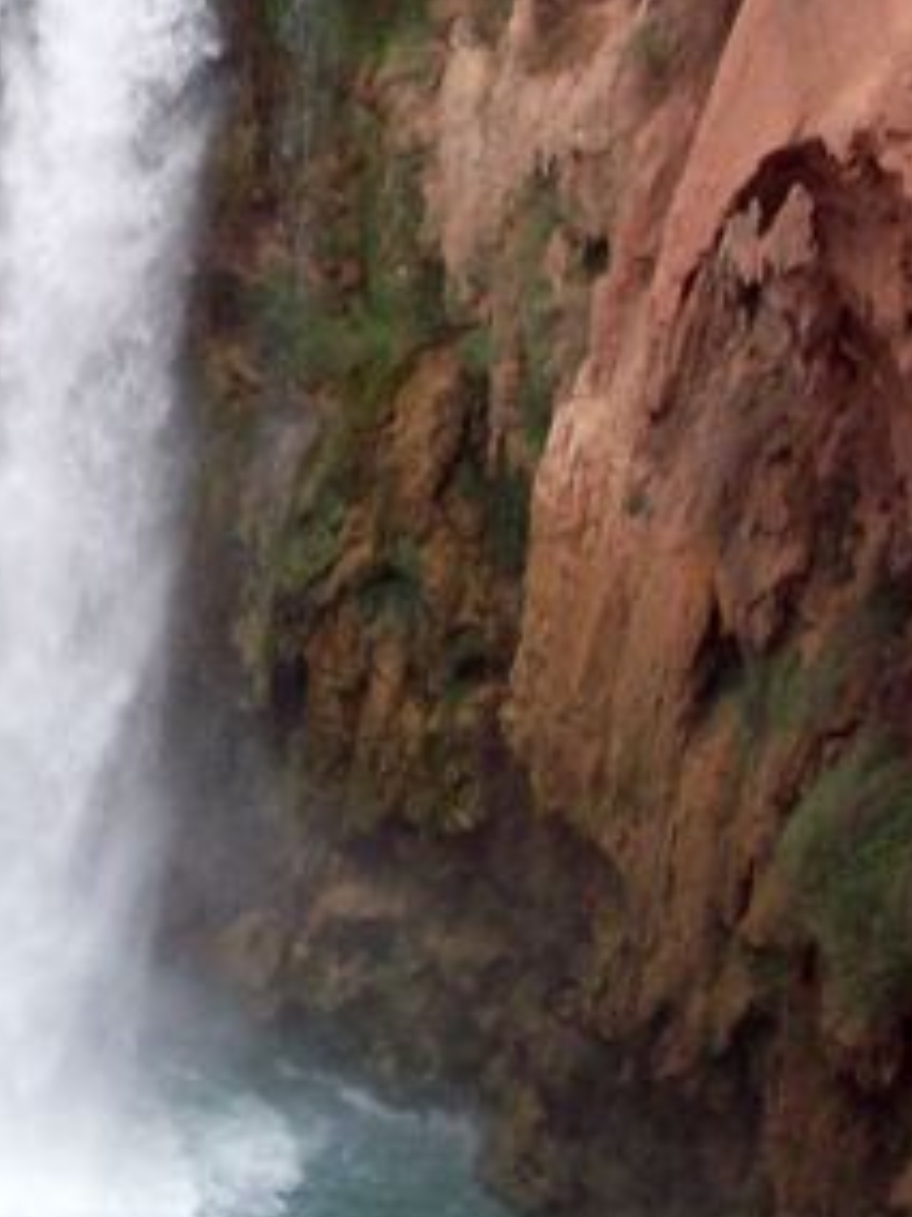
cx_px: 141
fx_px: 4215
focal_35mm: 120
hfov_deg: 12.3
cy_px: 137
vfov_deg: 16.2
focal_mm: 6.2
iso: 80
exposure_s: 1/233
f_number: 5.6
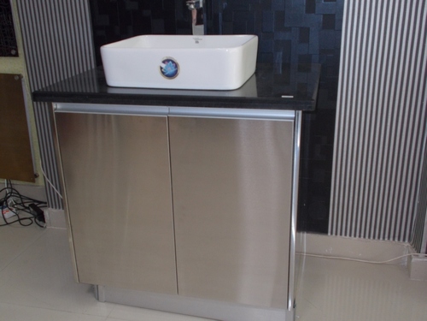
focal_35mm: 39
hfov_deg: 47.9
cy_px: 160
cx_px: 214
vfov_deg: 36.8
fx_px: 481
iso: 200
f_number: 3.9
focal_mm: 6.9
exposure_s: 1/30
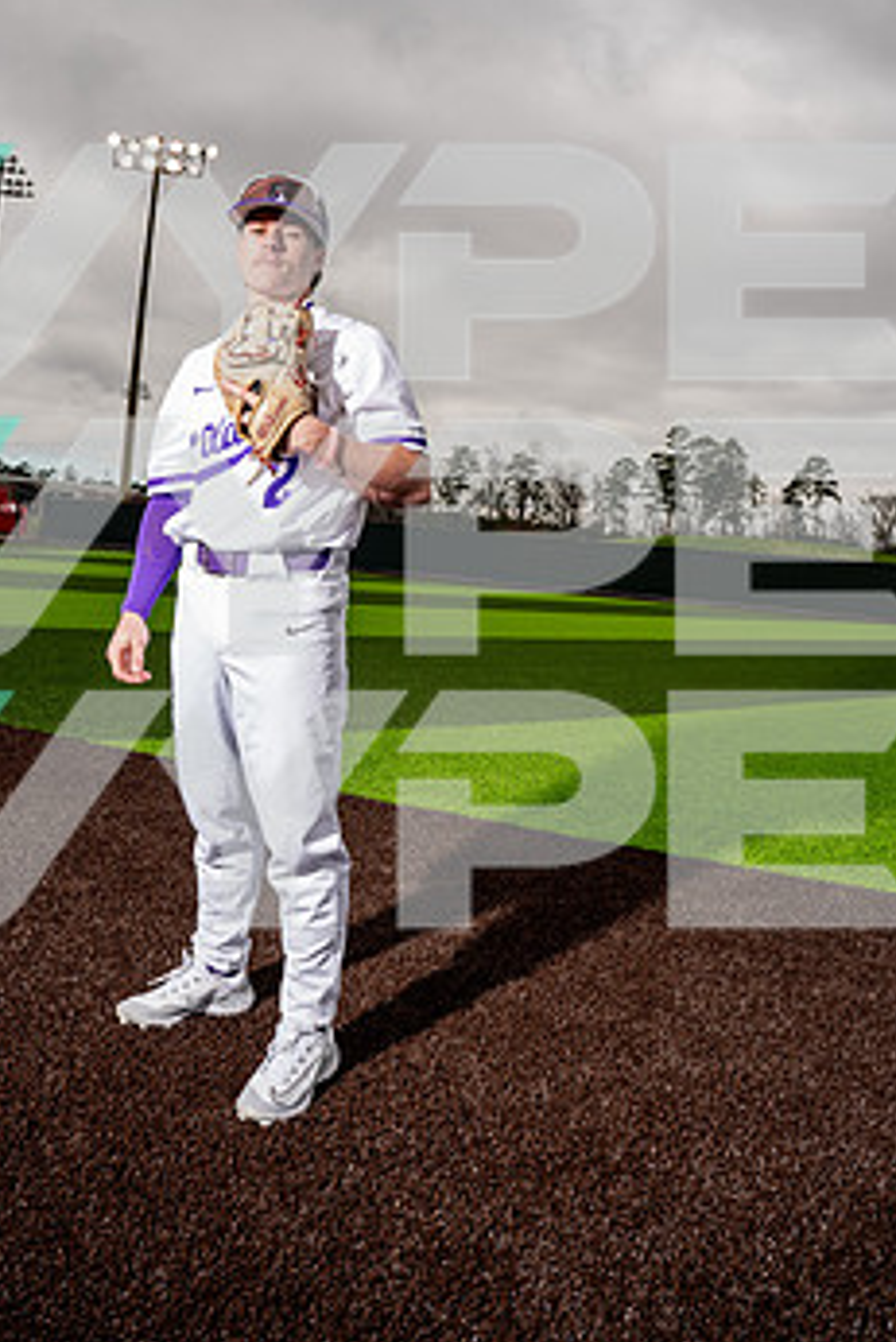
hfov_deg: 49.3
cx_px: 361
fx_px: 970
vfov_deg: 68.7
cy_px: 539
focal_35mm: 26
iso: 100
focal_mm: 20
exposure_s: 1/200
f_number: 8
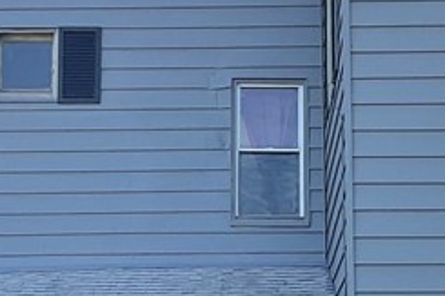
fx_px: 1556
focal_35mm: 126
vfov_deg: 10.8
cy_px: 223
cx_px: 222
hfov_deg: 16.3
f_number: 1.8
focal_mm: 3
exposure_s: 1/804
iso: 16
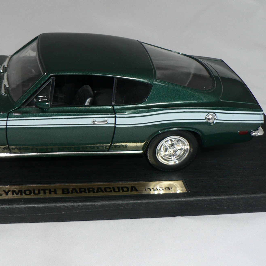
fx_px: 556
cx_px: 74
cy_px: 103
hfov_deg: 26.6
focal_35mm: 64
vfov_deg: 26.8
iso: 80
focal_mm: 6.2
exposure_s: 1/60
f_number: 2.8
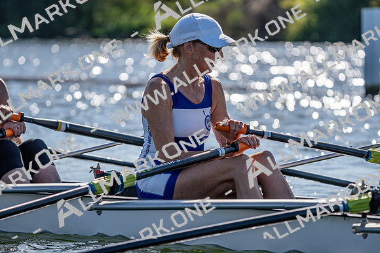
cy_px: 126
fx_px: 2808
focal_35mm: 266
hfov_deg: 7.7
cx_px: 190
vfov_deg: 5.2
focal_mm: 266
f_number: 5.6
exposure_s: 1/2000
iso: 200
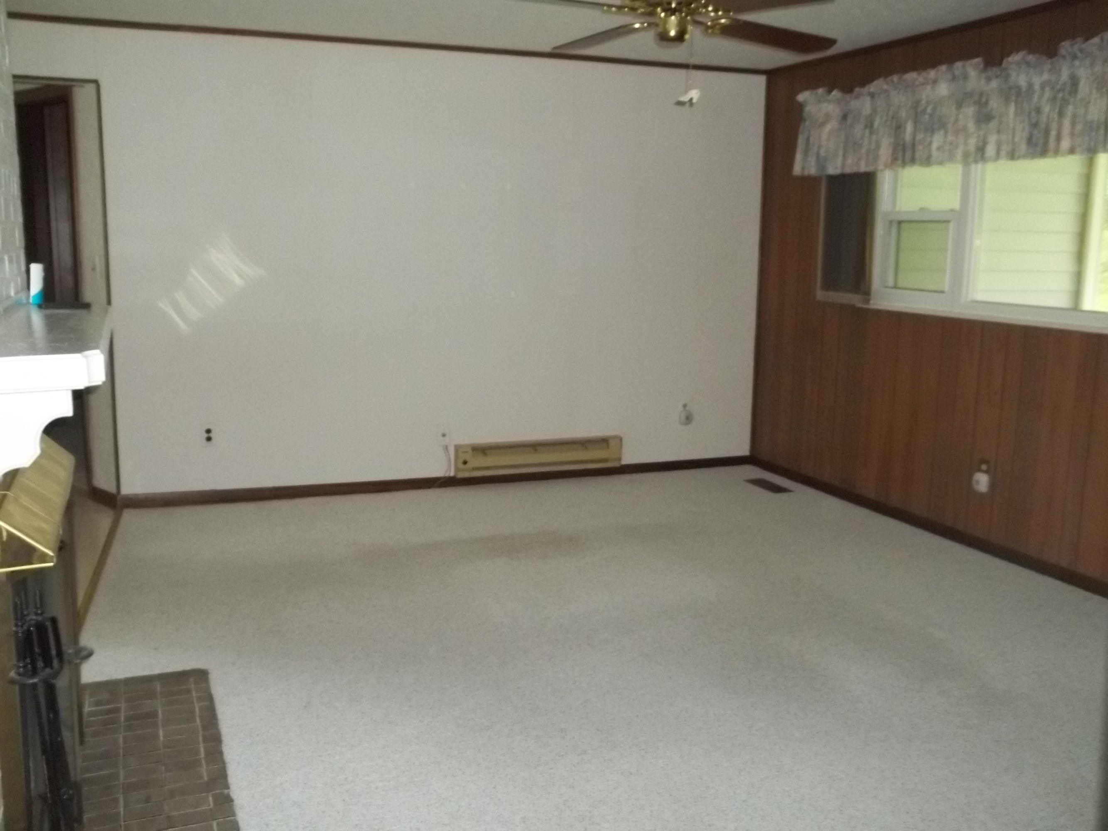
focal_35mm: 33
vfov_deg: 42.9
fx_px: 1056
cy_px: 416
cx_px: 554
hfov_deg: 55.4
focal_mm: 5.9
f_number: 3.3
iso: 320
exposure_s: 1/30
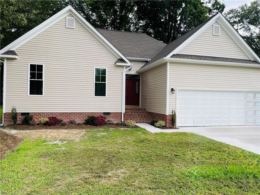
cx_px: 130
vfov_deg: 53.1
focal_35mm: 26
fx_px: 195
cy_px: 98
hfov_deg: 67.3
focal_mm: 5.1
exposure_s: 1/676
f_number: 1.6
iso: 50
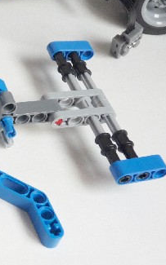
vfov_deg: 25.5
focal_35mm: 81
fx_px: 587
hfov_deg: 14.3
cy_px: 130
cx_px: -129
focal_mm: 5.4
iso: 250
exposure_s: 1/30
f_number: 3
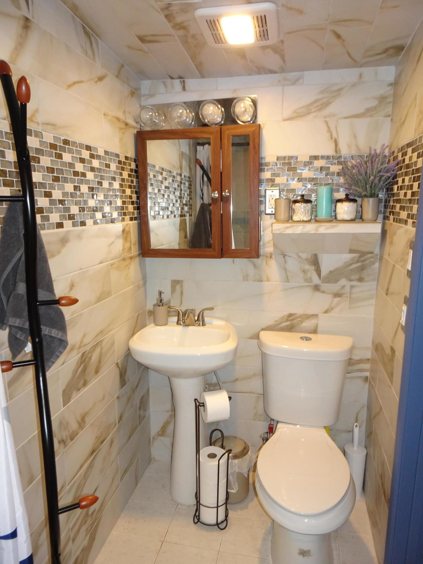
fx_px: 391
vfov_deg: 71.6
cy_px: 282
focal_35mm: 24
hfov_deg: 56.8
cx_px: 212
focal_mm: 4.1
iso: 200
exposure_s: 1/30
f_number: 3.5
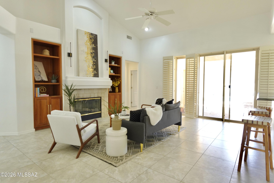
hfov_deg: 84.0
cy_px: 92
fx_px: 152
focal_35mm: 20
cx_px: 137
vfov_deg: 61.9
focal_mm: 7.6
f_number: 2
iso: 400
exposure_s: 1/80
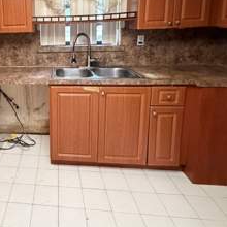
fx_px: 200
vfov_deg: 56.4
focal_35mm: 27
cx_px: 33
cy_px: 59
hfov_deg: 53.4
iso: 640
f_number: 2.2
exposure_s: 1/60
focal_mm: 2.22
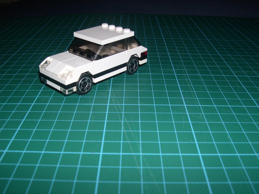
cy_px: 97
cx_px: 130
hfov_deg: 49.0
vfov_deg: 37.7
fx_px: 284
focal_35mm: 38
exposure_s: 1/60
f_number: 7.6
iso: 100
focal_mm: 8
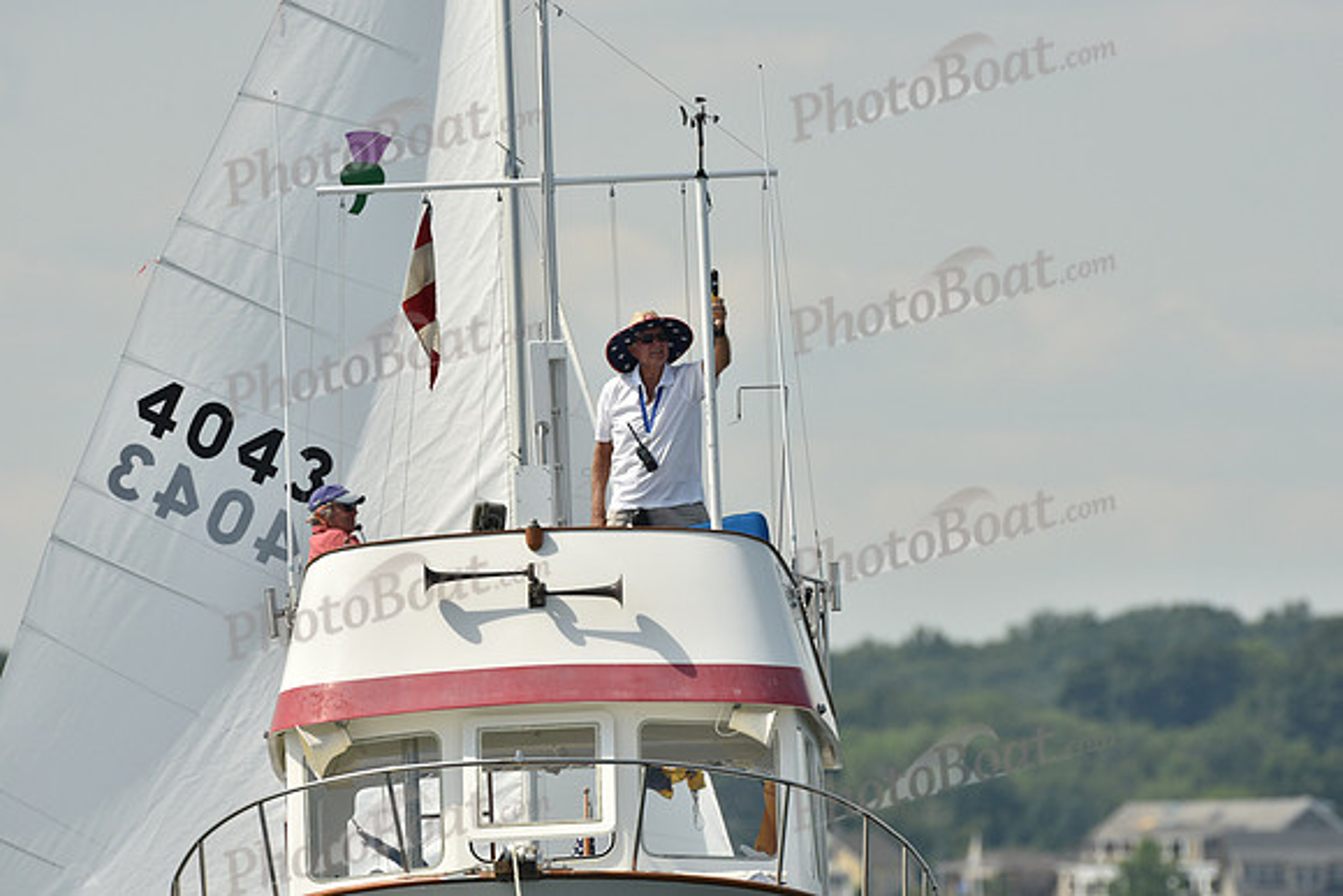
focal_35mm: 600
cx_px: 672
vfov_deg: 2.3
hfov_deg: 3.4
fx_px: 22388
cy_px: 448
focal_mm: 600
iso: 250
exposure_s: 1/1000
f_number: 9
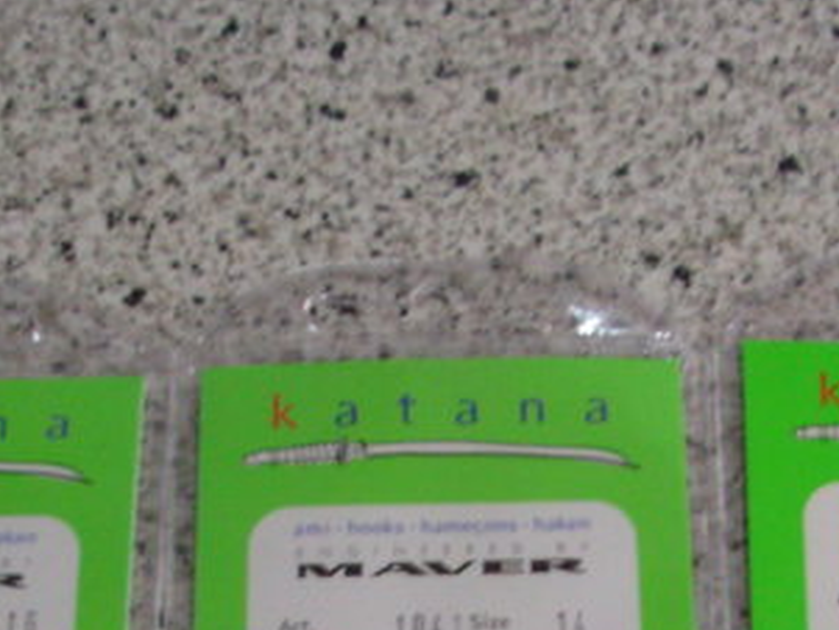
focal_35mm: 101
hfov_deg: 19.4
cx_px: 485
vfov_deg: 14.2
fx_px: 2449
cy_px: 744
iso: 159
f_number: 2.9
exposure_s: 1/24.7
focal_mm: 6.3
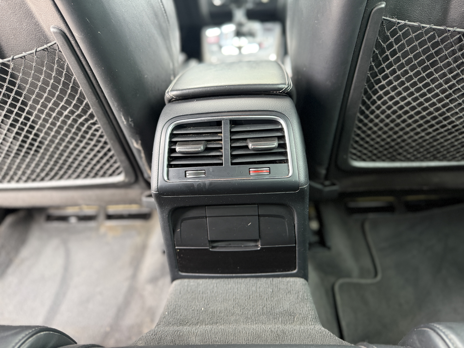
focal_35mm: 24
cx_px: 232
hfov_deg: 71.6
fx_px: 322
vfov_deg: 56.8
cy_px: 174
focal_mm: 6.76
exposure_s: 1/60
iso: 400
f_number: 1.78
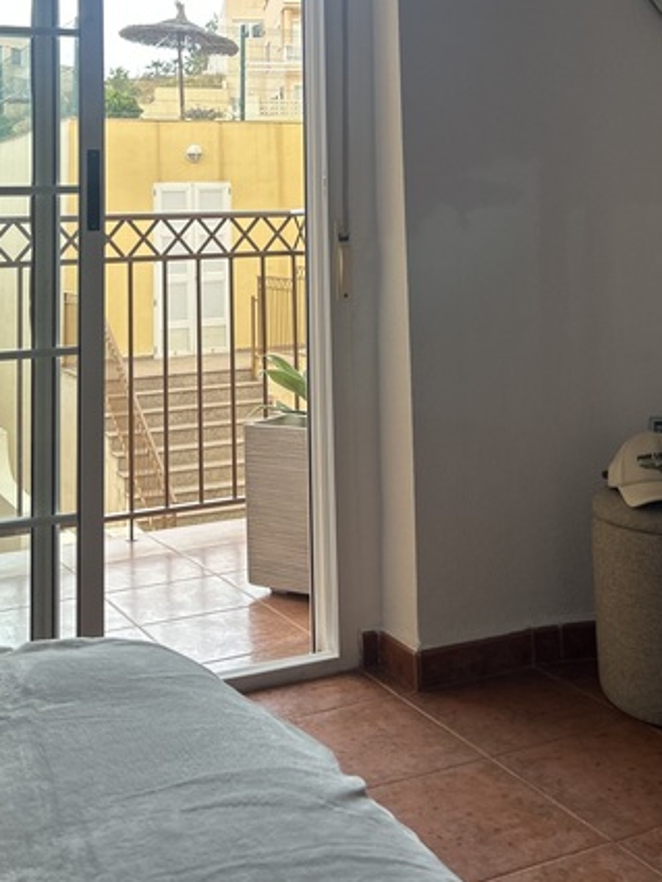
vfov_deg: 38.0
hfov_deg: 30.9
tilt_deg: +5.9
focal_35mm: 47
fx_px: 1198
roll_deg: +1.3
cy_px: 110
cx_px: 326
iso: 50
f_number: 1.5
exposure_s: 1/121
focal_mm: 5.7
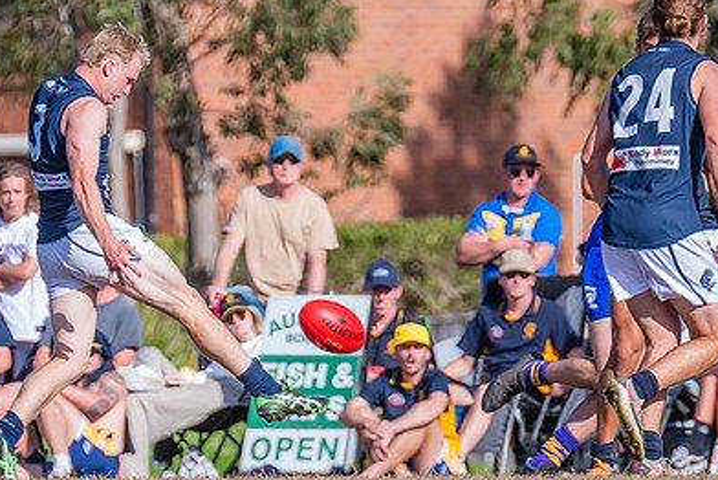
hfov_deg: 1.8
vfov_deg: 1.2
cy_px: 228
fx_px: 22334
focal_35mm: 1119
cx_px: 151
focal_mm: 420
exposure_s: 1/2000
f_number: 8
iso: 800
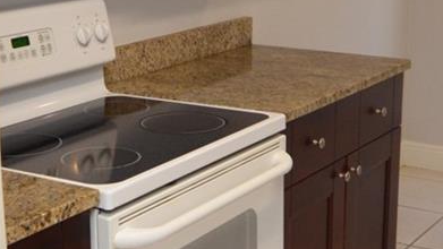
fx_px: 905
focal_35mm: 77
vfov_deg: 15.7
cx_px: 153
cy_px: 101
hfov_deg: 27.4
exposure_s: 1/100
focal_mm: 12
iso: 400
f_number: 4.5
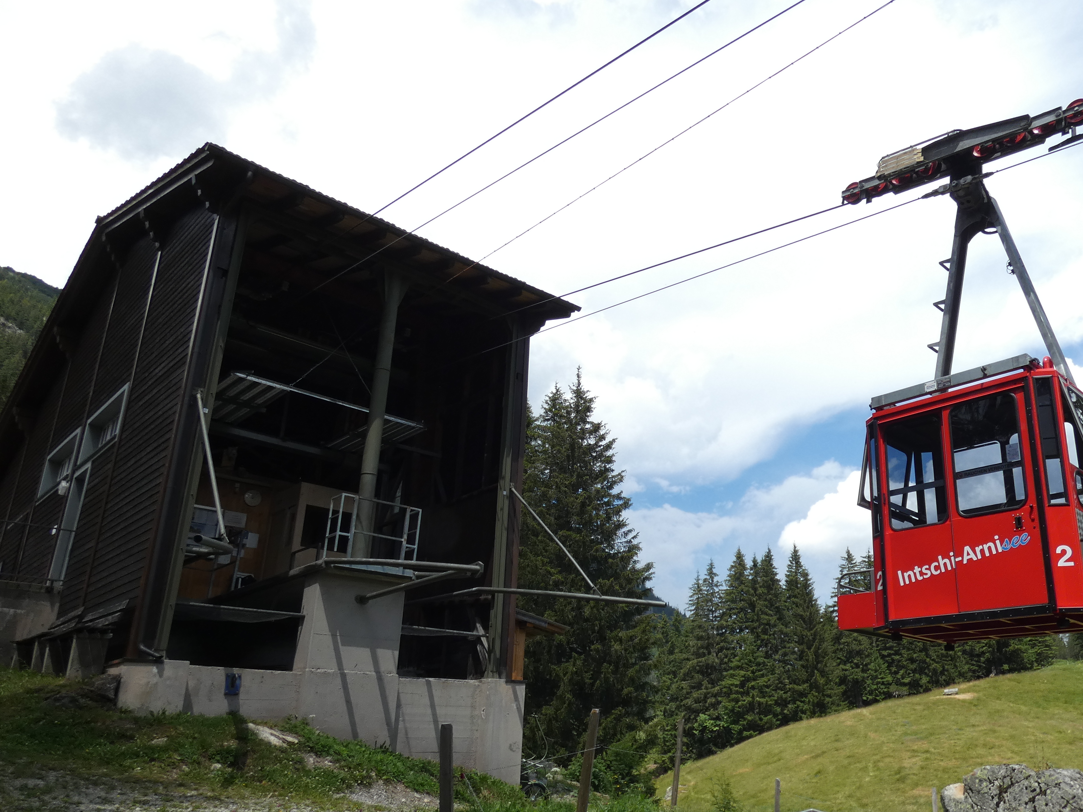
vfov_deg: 51.3
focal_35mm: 27
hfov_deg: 64.1
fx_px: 845
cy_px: 441
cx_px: 698
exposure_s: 1/800
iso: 80
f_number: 3.5
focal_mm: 3.6
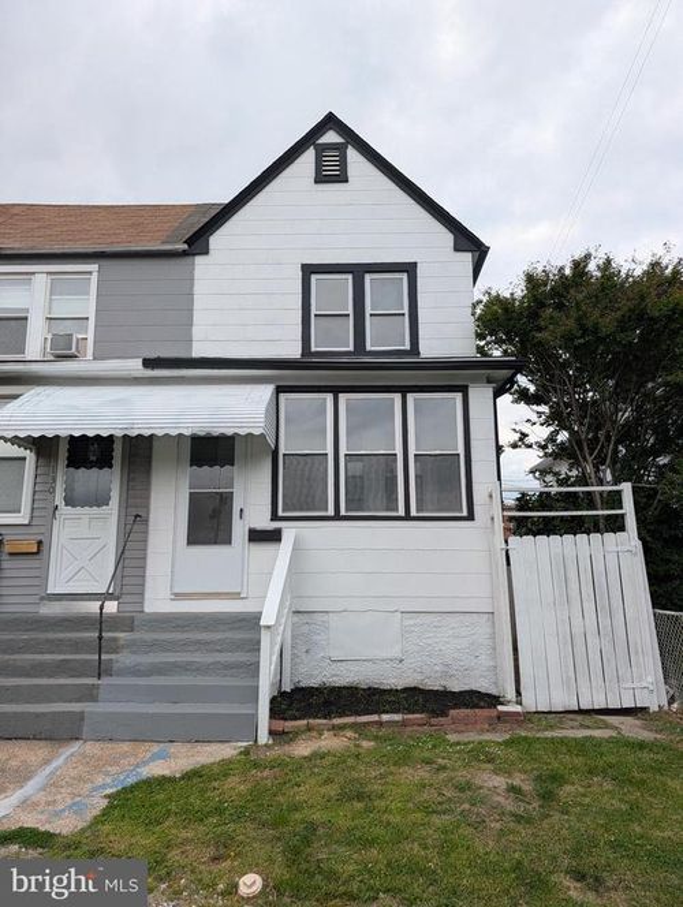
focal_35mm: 24
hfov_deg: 56.9
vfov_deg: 71.5
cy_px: 454
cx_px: 342
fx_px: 630
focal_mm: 6.9
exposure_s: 1/490
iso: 31
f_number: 1.68
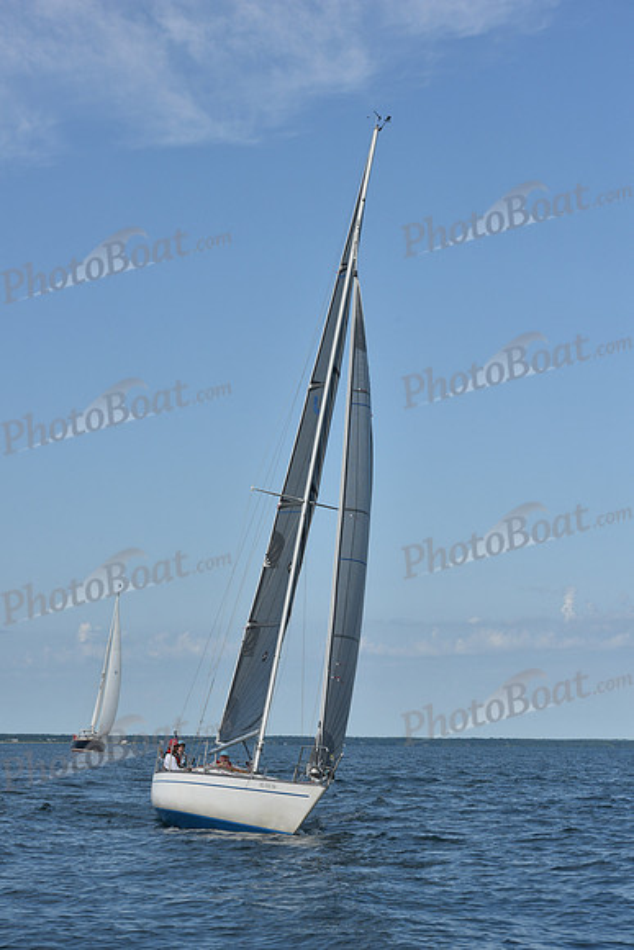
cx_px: 317
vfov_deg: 23.9
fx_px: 2244
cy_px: 475
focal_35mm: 85
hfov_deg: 16.1
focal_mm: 85
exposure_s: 1/1250
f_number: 10
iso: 320
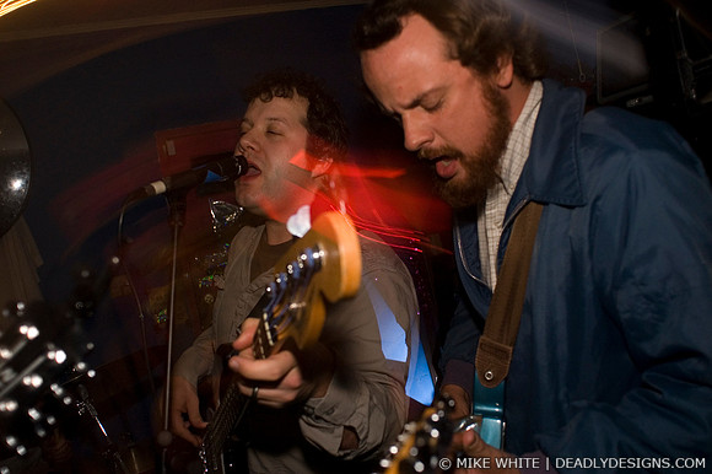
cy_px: 237
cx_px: 356
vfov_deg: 43.6
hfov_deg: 62.0
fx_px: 593
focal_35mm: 30
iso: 800
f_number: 3.2
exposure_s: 1/10
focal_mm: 20
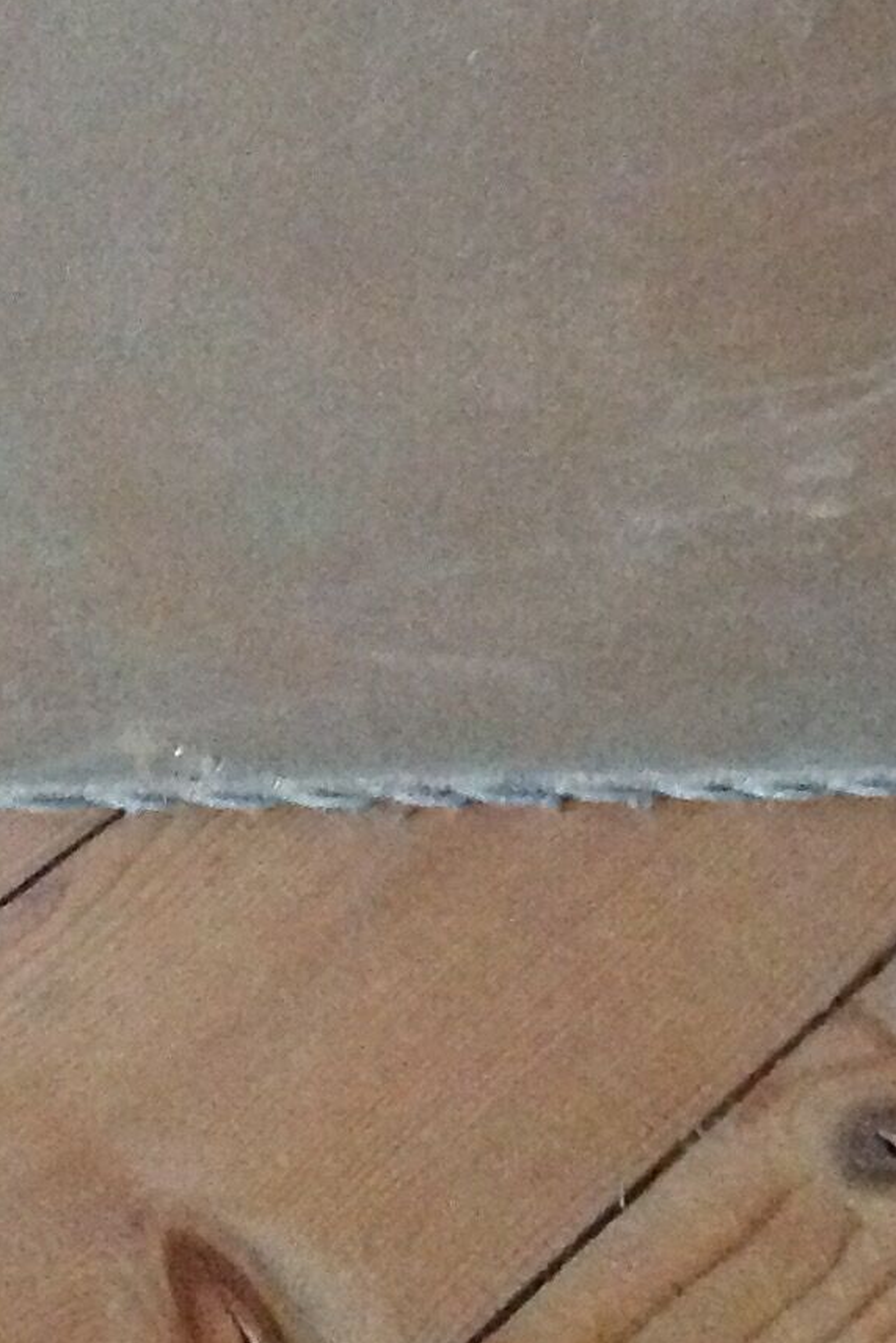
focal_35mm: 110
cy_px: -20
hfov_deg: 12.4
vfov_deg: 18.1
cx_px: 322
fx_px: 4105
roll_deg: -4.1
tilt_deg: -39.2
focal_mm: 4.28
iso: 800
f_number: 2.4
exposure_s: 1/15
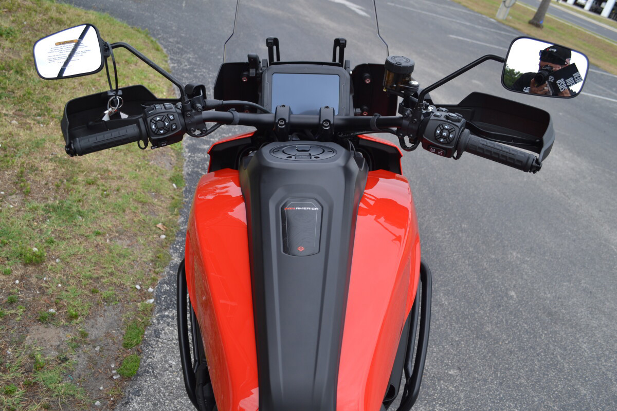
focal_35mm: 33
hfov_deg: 57.2
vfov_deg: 40.0
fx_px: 566
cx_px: 308
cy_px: 206
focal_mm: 22
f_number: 5.6
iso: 125
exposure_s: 1/125
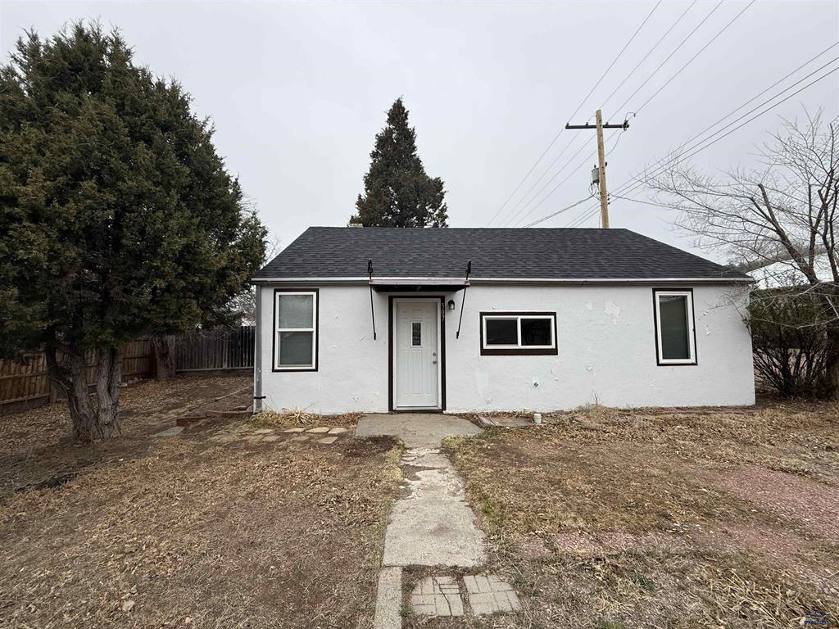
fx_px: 339
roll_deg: +0.4
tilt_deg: +3.6
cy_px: 314
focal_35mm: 14
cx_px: 420
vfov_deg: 85.7
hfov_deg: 102.1
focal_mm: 2.22
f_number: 2.2
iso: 50
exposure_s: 1/955
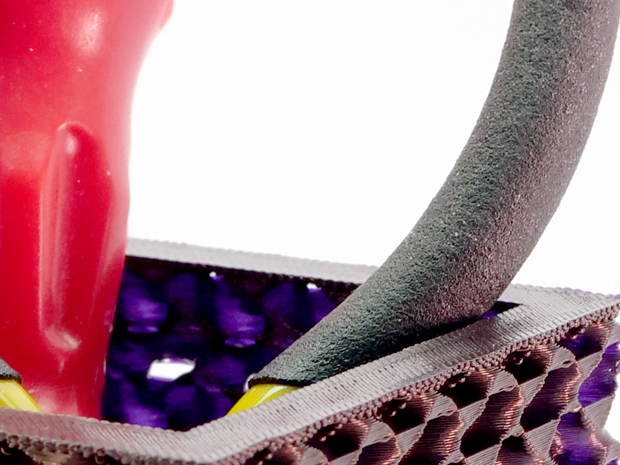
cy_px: 558
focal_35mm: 214
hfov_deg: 9.2
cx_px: 77
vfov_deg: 6.9
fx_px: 3833
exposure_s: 1/60
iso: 320
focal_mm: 25
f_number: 6.3
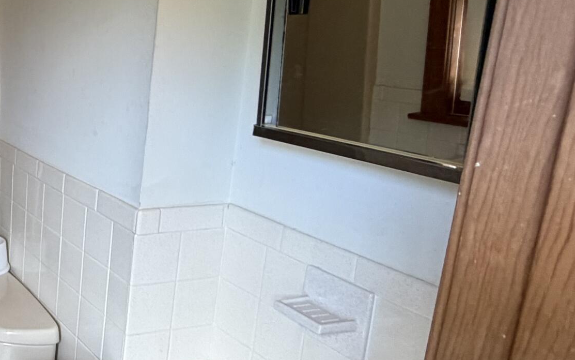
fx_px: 627
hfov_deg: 39.1
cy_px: 153
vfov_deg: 31.9
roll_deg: -1.1
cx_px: -79
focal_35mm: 40
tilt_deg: -12.0
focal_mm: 2.22
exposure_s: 1/60
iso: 320
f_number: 2.2
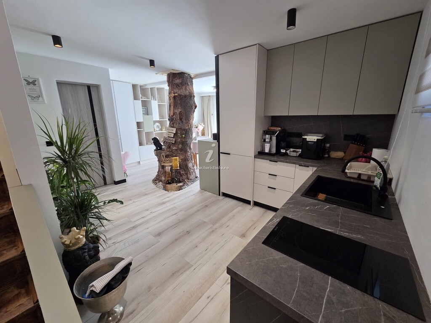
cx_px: 216
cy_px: 162
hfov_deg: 106.2
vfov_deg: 89.9
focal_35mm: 13
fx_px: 162
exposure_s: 1/100
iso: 200
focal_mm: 2.2
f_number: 2.2
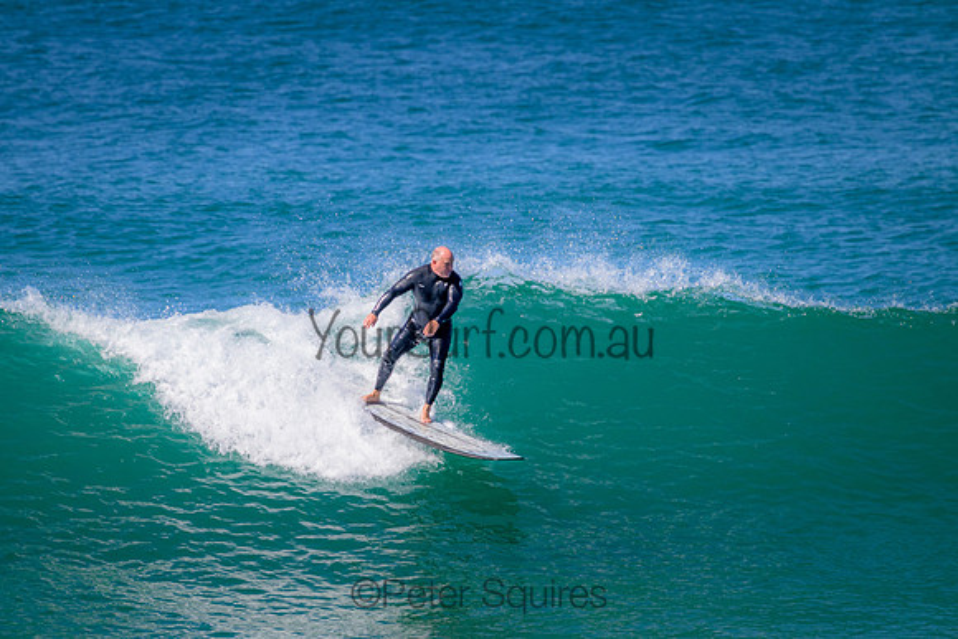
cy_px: 320
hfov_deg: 2.6
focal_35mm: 800
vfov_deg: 1.7
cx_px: 479
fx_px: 21293
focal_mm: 800
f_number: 11
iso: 800
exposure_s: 1/1000
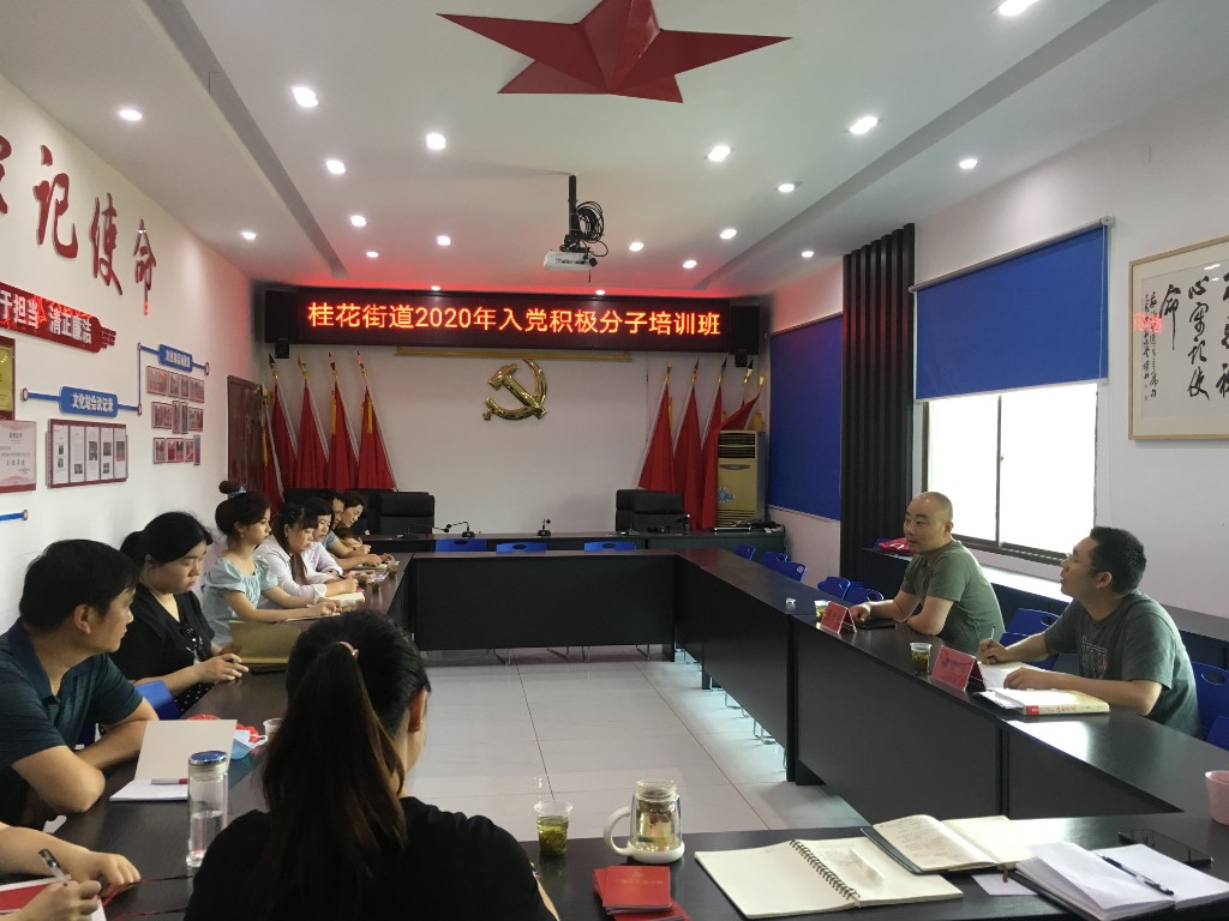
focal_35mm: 29
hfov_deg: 61.7
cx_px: 614
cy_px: 460
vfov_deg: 48.2
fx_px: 1030
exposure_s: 1/33
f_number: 2.2
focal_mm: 4.15
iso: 50
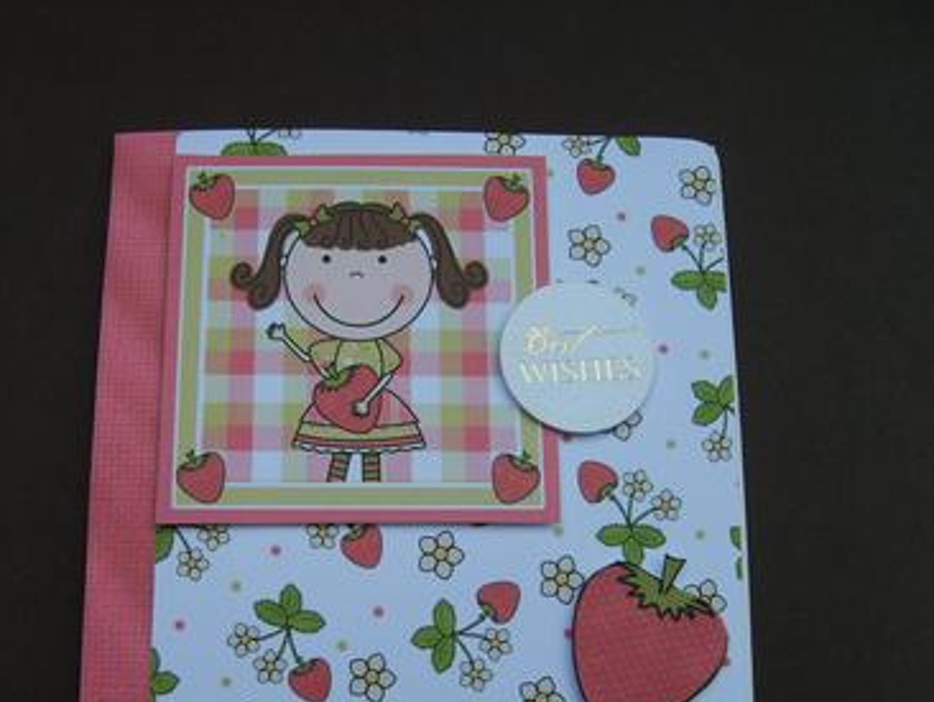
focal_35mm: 43
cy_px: 424
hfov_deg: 43.7
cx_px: 403
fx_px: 1161
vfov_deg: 33.5
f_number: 2.8
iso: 50
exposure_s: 1/350
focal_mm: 5.8
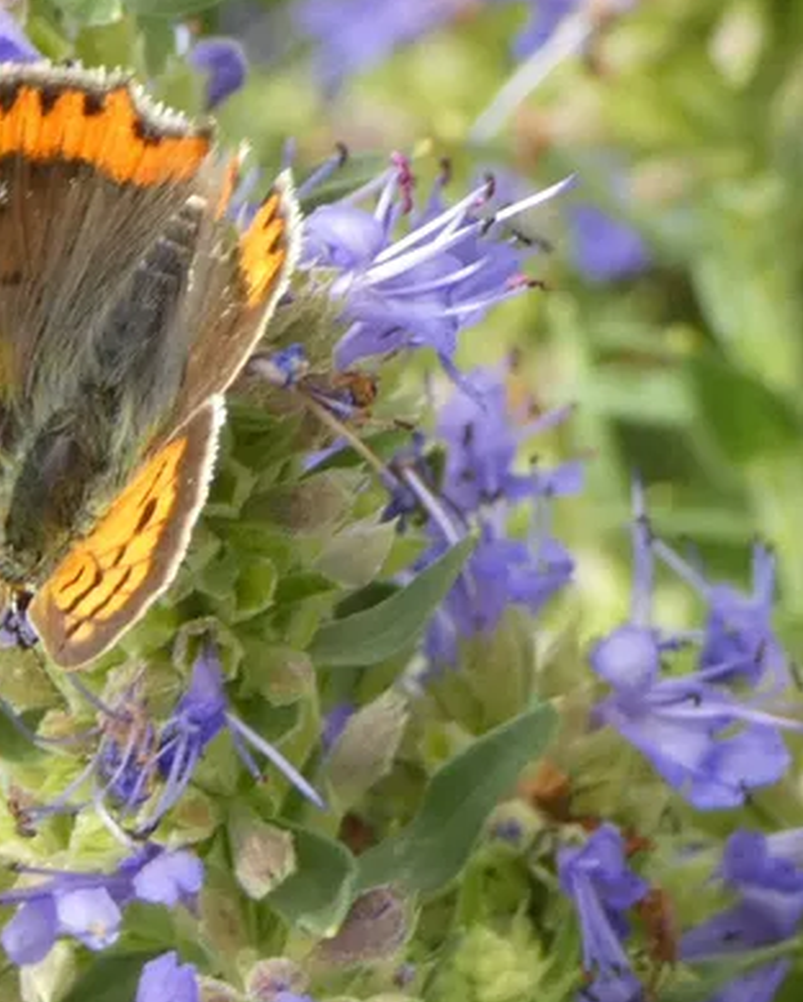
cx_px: 64
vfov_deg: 7.8
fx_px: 7326
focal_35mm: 247
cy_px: 404
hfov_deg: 6.3
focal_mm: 27.5
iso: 200
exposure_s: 1/80
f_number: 5.4
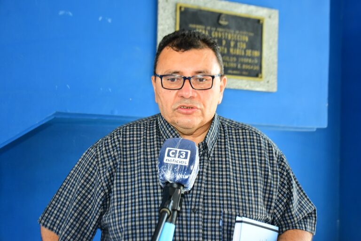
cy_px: 120
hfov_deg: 41.1
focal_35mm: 48
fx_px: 481
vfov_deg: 28.1
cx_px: 180
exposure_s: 1/250
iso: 640
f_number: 4.5
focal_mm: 32
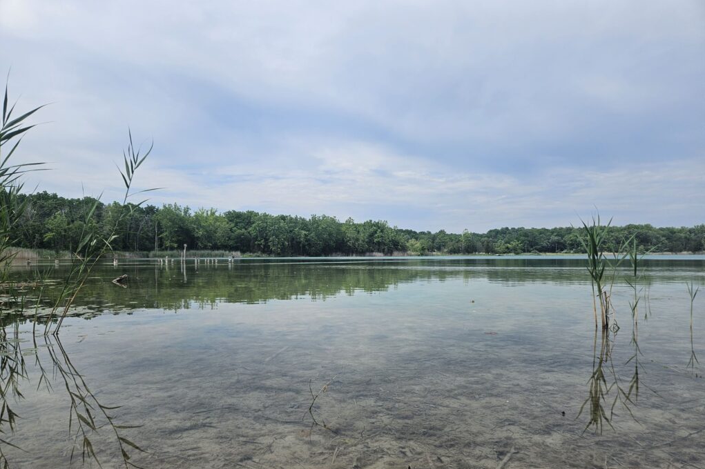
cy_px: 253
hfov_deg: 73.8
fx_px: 470
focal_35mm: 24
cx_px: 353
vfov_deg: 53.0
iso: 25
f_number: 1.8
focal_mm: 5.4
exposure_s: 1/3255
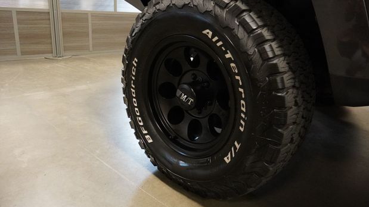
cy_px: 89
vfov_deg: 44.3
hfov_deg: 71.9
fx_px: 254
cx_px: 181
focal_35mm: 26
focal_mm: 16
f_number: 3.5
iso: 5000
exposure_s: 1/160
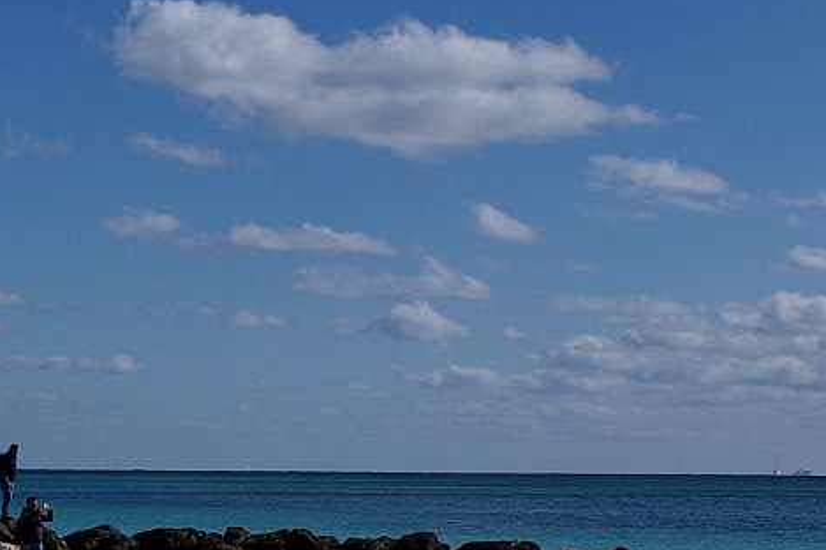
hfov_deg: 16.7
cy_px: 461
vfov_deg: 11.5
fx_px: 2705
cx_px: -130
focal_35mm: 118
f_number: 11
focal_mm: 18
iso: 100
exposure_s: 1/400
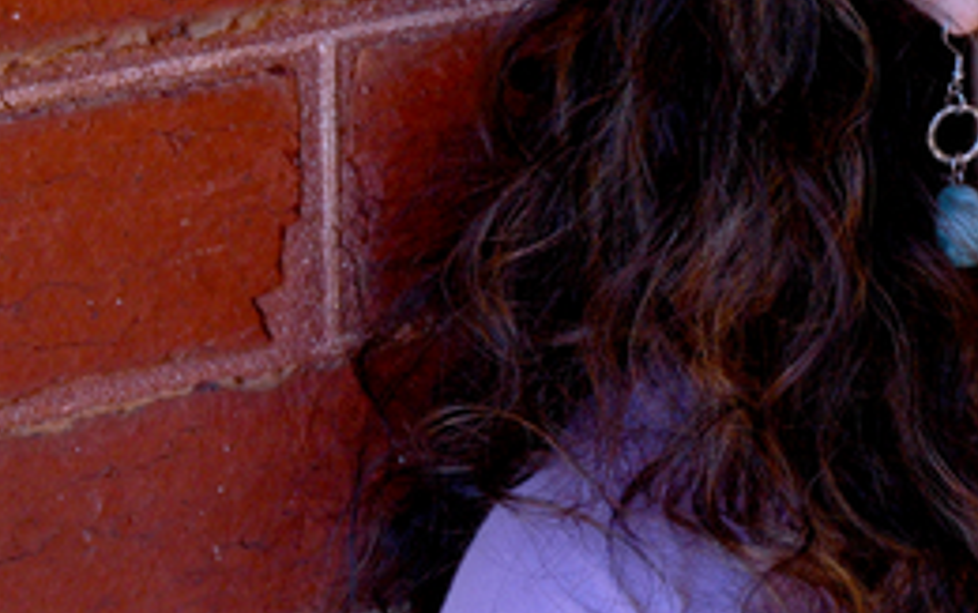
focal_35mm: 162
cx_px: 1057
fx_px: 4322
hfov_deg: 12.7
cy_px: 118
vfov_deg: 8.1
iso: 640
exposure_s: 1/160
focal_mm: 46
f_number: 6.3
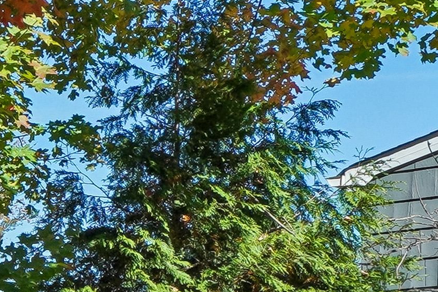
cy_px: 489
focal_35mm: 114
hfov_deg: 11.3
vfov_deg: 11.3
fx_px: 1387
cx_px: -855
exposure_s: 1/60
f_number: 11
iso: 100
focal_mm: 16
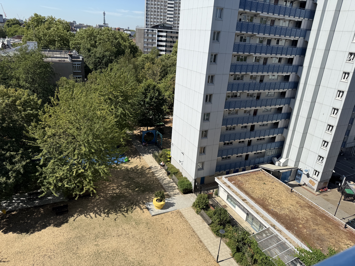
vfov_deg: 56.8
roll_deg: -4.0
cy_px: 133
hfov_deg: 71.6
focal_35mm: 24
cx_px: 178
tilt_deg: -19.3
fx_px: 246
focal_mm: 6.76
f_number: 1.78
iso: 80
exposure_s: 1/5319
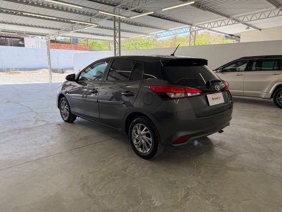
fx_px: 196
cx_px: 141
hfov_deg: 71.5
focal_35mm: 24
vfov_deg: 56.9
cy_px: 106
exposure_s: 1/461
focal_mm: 6.76
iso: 100
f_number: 1.78
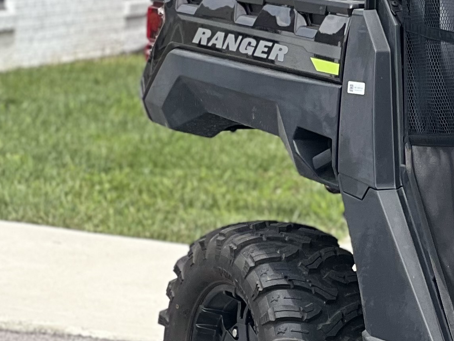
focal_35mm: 273
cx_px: 791
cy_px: 168
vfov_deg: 5.4
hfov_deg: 7.1
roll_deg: -0.5
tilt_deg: -3.8
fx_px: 3581
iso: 32
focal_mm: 9
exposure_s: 1/341
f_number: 2.8
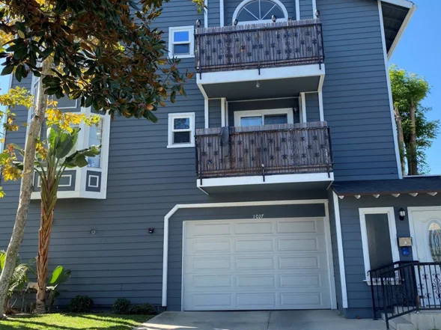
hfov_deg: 55.3
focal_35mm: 33
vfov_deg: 42.8
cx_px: 244
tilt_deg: +14.7
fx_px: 420
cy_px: 143
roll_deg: +1.5
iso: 32
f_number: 1.8
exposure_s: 1/706
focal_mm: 4.25
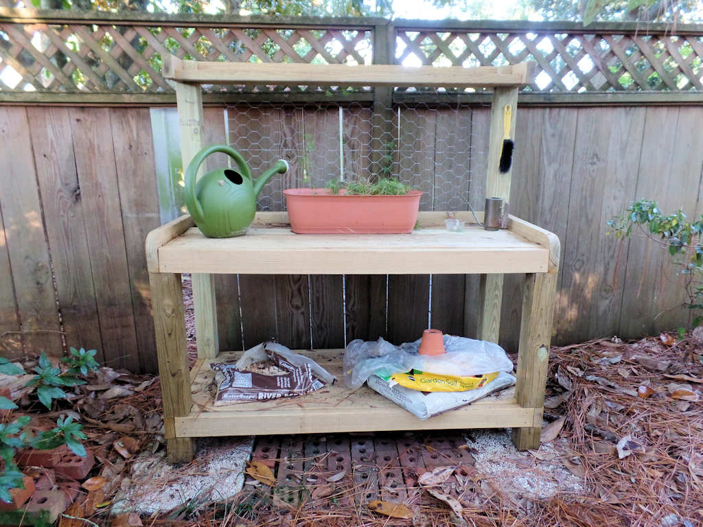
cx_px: 352
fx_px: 467
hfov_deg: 73.9
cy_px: 264
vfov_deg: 58.9
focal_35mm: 23
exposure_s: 1/30
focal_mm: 4.1
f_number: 2.8
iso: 320
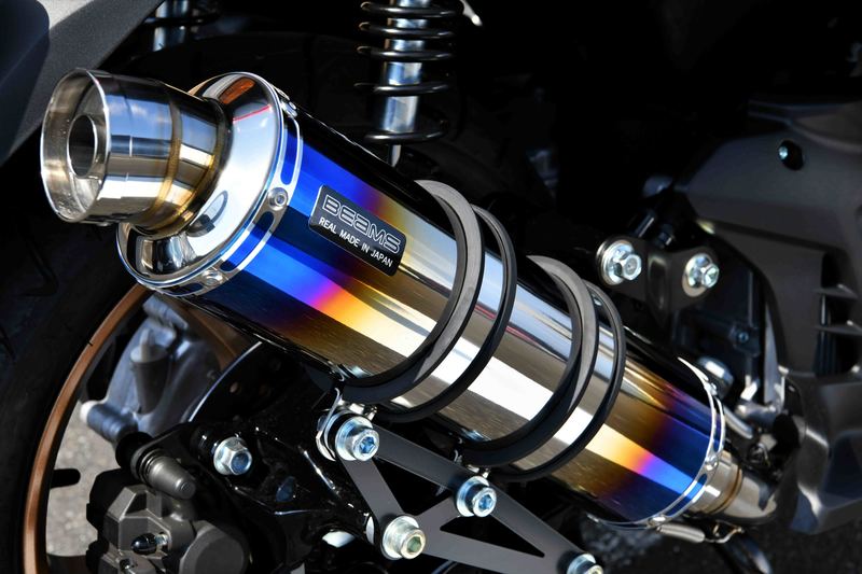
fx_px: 1676
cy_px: 287
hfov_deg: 28.8
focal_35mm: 70
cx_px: 431
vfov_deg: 19.4
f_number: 13
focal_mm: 70
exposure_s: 1/400
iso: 400
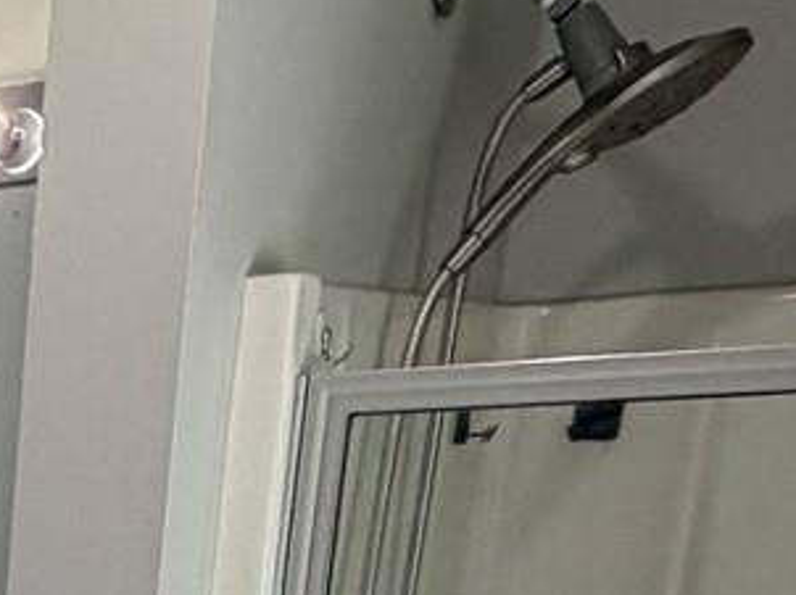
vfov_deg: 13.0
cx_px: -735
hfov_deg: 16.4
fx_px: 2183
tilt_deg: -19.4
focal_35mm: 95
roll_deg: +2.3
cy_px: 1285
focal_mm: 2.22
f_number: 2.2
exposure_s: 1/120
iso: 125
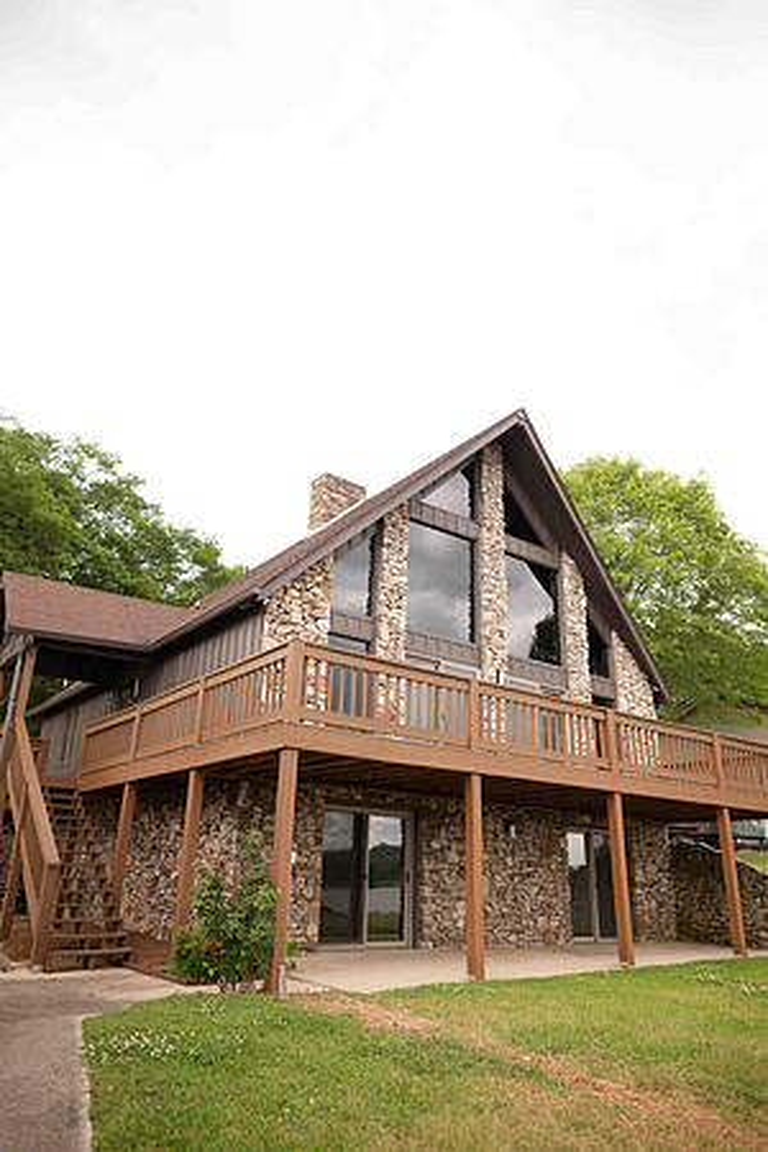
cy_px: 576
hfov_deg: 53.1
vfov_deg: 73.7
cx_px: 384
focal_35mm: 24
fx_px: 768
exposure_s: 1/640
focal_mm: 24
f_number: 2.5
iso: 125
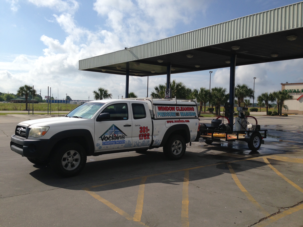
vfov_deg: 42.9
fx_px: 289
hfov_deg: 55.4
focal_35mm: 33
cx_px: 152
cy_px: 114
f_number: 2.4
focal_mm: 4.12
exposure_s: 1/2857
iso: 50
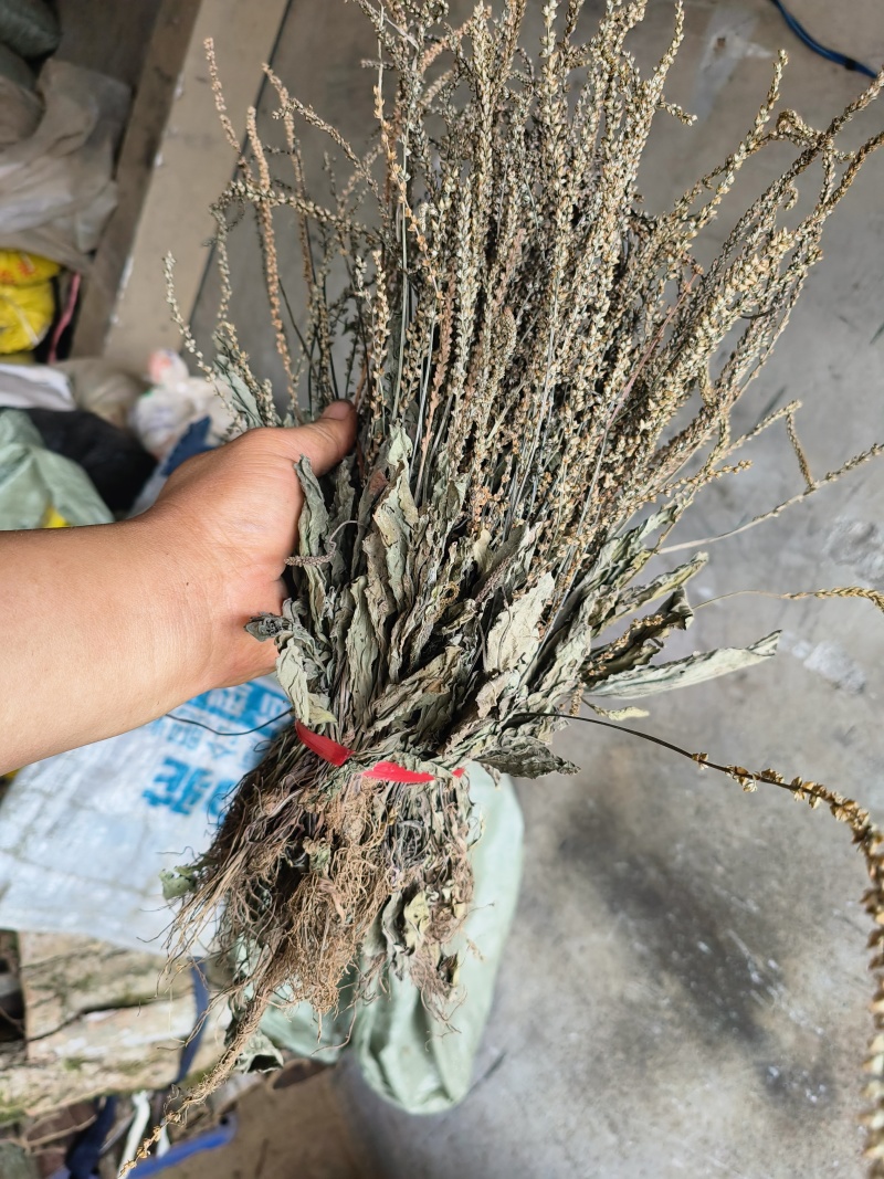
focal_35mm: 24
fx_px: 817
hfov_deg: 56.8
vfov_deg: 71.6
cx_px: 442
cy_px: 590
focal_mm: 5.42
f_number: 1.8
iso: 512
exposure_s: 1/334
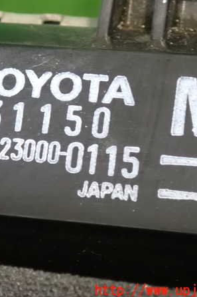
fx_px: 1150
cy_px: 149
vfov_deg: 14.7
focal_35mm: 140
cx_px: 46
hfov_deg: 9.8
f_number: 4.9
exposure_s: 1/20
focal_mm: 18
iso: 1600
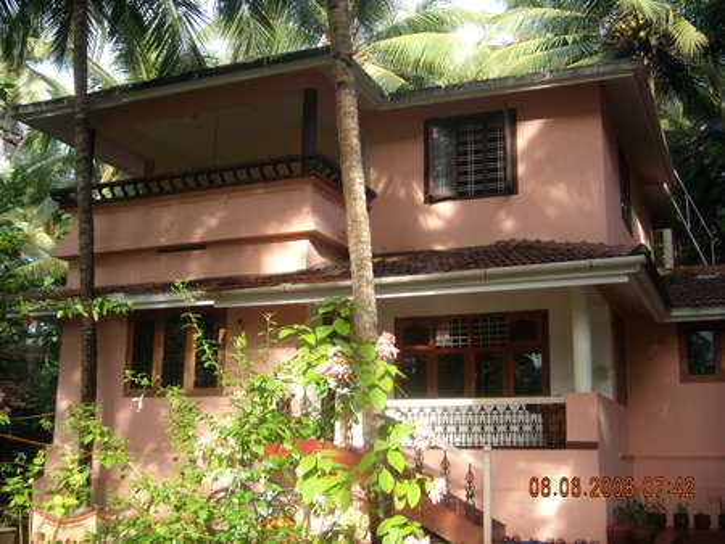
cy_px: 272
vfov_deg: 32.9
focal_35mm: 44
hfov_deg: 42.9
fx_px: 922
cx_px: 362
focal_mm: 7.2
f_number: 3.6
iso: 64
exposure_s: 1/101
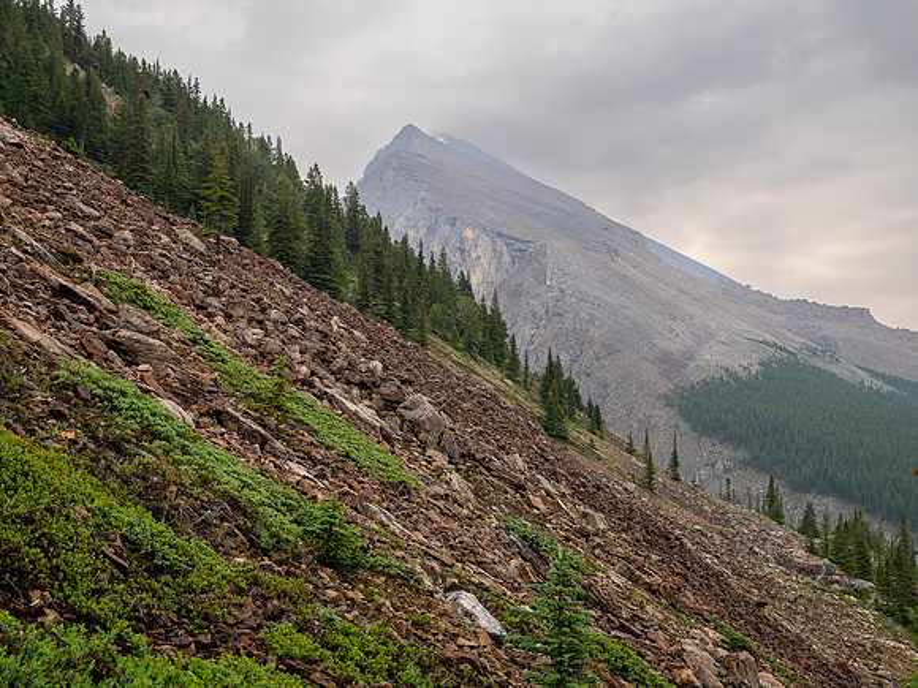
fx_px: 1379
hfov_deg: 36.8
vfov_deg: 28.0
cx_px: 459
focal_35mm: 52
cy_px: 344
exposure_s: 1/100
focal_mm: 26
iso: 200
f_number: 8
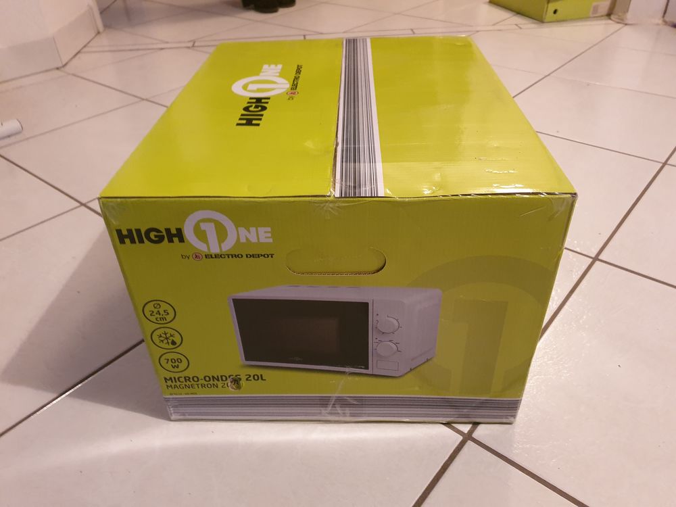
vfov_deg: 53.1
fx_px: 508
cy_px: 254
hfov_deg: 67.3
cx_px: 338
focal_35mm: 26
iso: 320
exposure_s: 1/20
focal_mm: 4.3
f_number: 1.5
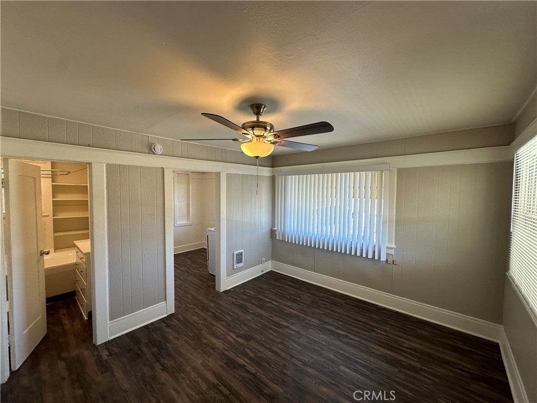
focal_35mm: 14
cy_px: 202
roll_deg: -0.9
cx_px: 268
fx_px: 217
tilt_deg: -0.5
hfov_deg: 102.1
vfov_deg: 85.7
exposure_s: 1/120
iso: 64
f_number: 2.2
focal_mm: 2.22
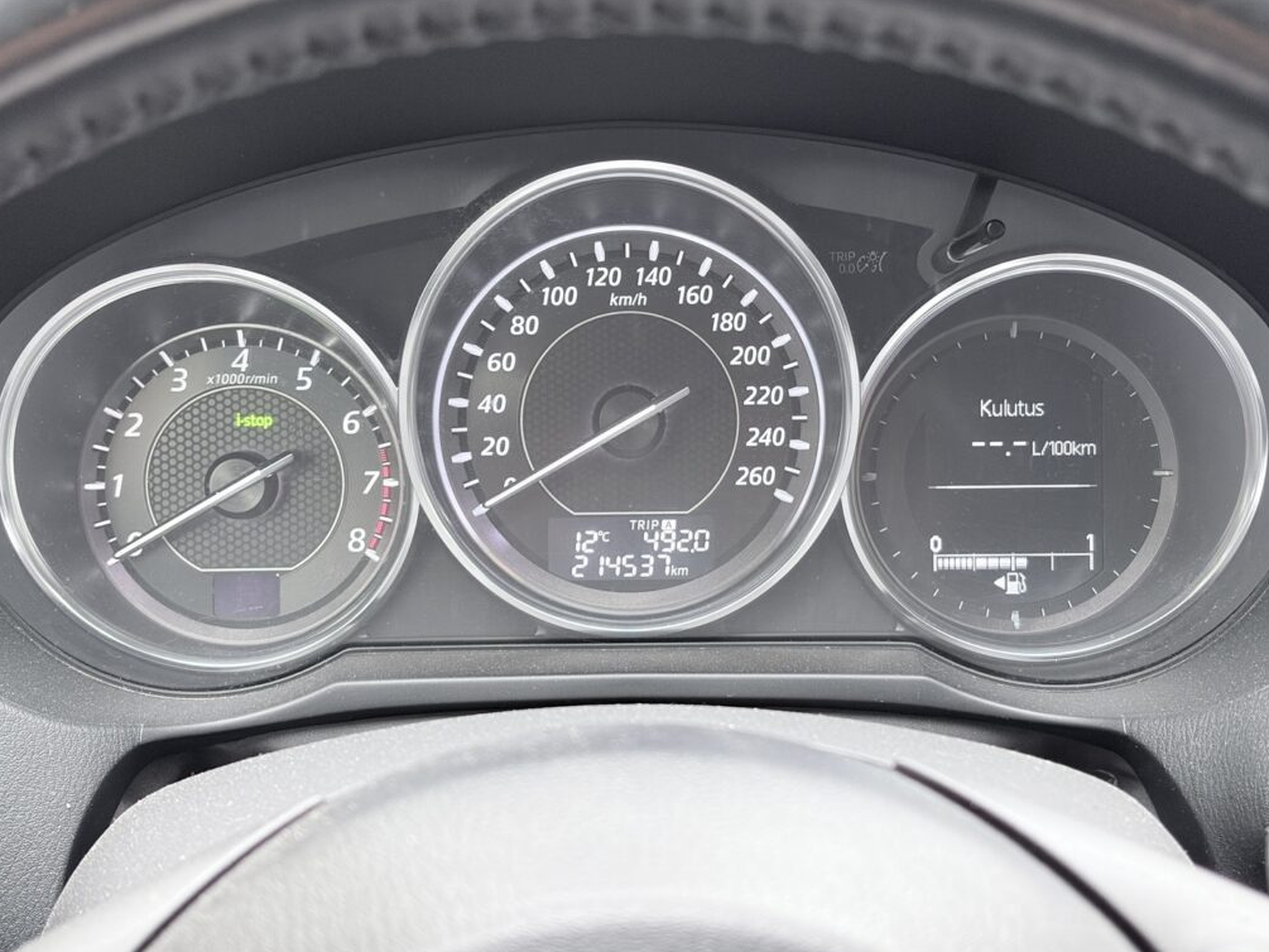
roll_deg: -1.1
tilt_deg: -20.8
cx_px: 629
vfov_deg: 27.5
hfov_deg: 36.2
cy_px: 480
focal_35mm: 53
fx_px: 1943
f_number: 1.6
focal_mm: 5.96
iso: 200
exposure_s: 1/40
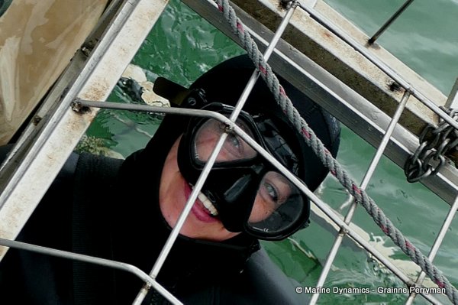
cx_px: 229
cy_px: 152
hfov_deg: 48.5
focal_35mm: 40
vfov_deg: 33.3
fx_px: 508
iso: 125
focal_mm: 14.5
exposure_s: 1/500
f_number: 3.1
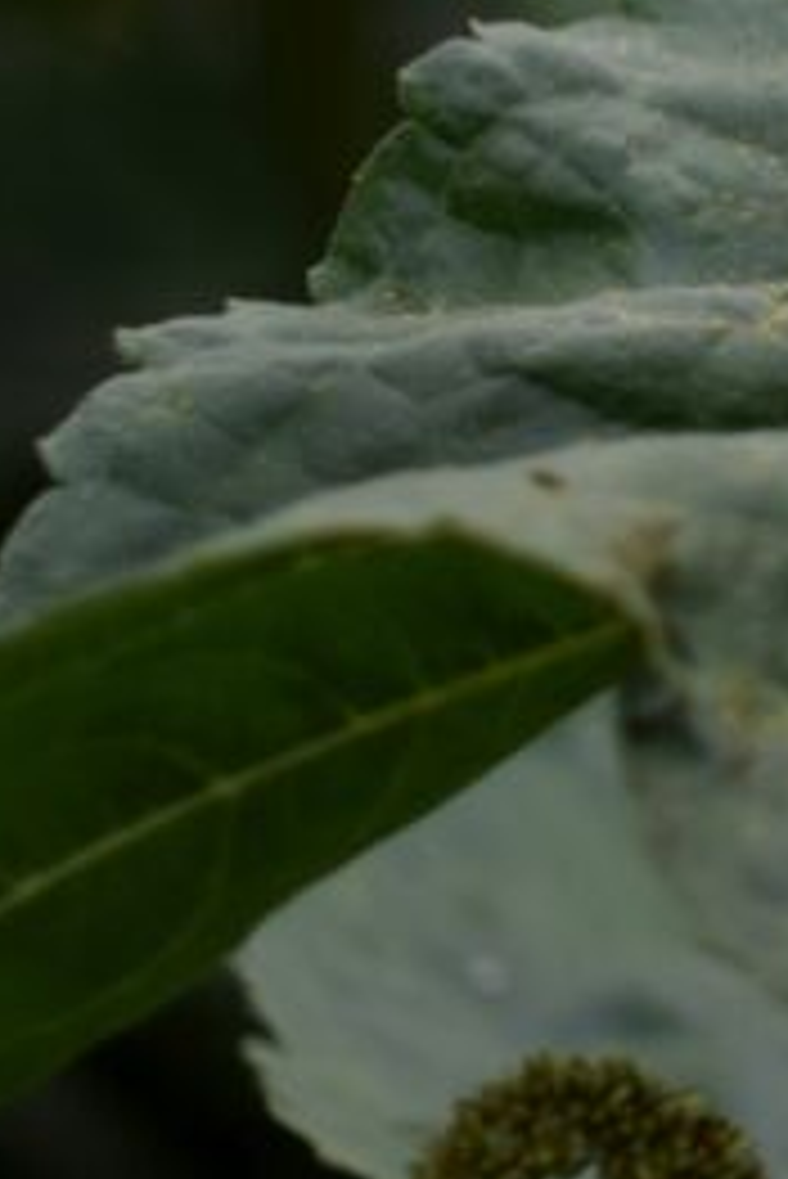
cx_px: 2643
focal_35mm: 289
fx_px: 9467
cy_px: -436
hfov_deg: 4.5
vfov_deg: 7.0
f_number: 1.8
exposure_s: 1/1600
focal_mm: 35
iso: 100
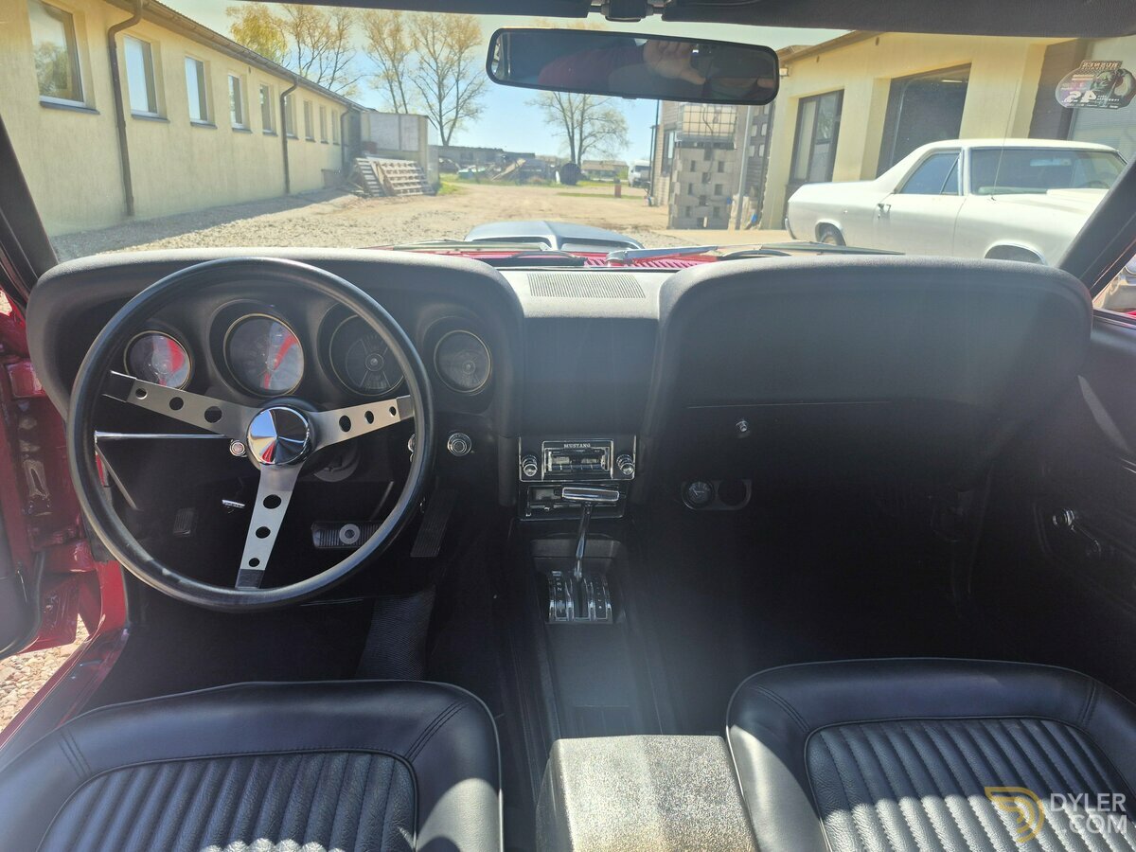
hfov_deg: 73.9
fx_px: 755
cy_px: 426
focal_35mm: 23
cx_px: 568
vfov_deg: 58.9
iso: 25
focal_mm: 5.4
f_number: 1.8
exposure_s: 1/750
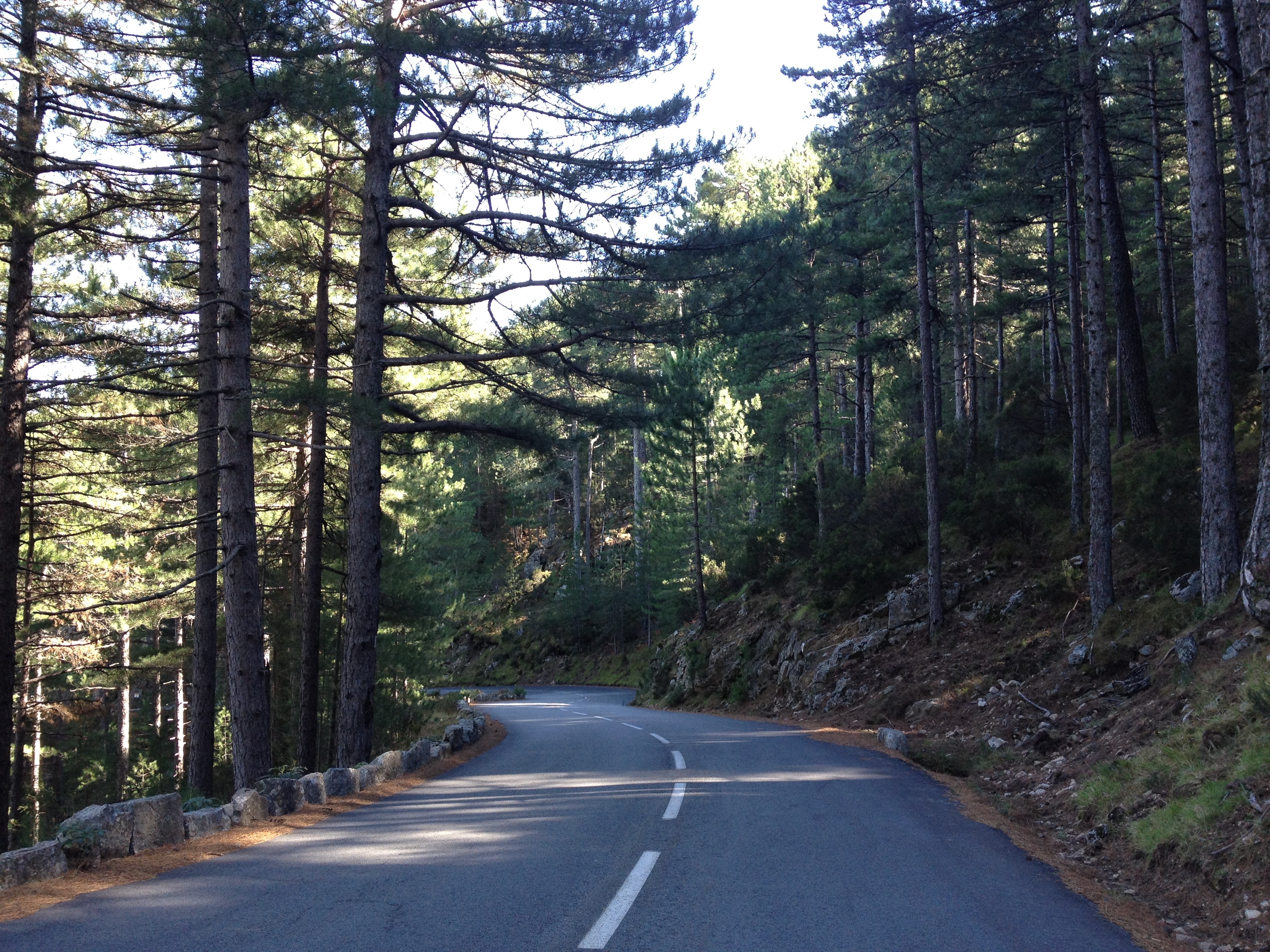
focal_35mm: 35
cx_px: 635
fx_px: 1284
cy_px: 476
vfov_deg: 40.7
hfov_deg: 52.6
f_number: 2.4
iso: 80
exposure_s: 1/120
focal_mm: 4.28
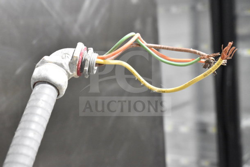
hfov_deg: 29.9
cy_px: 84
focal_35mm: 68
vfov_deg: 20.2
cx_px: 125
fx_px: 469
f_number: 7.1
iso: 6400
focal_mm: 45
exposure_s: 1/200
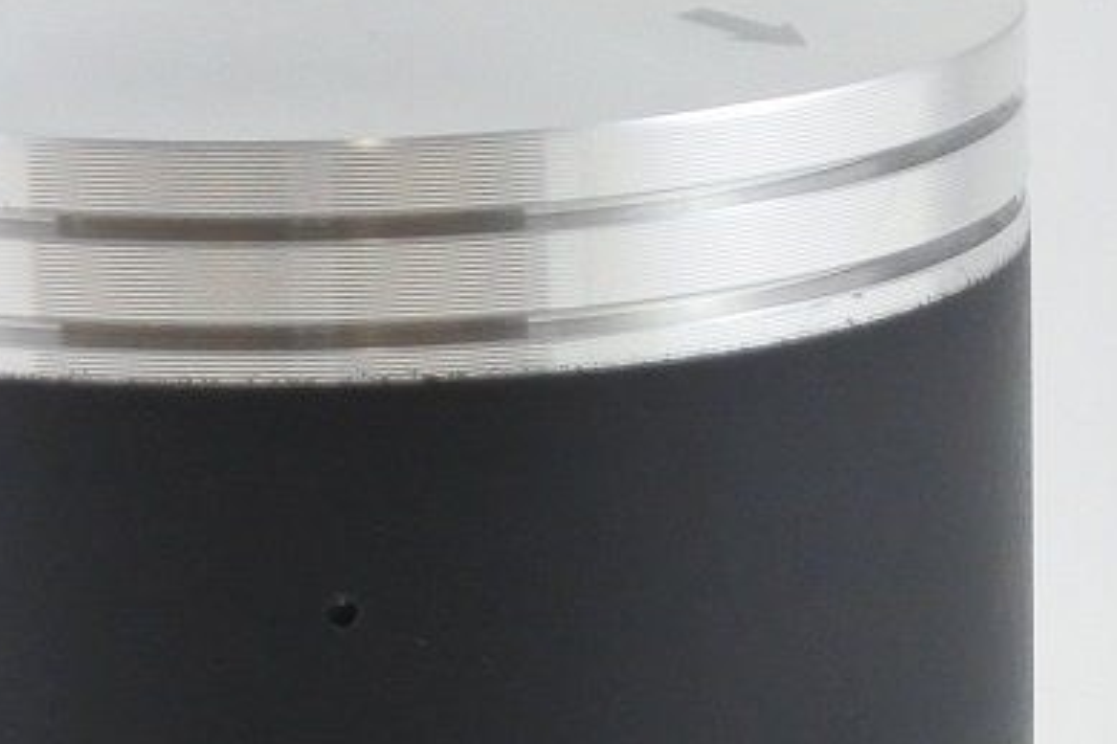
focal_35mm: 204
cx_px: 310
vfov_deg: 6.7
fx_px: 6327
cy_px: 800
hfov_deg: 10.1
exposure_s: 1/125
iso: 500
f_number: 4.5
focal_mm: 17.6
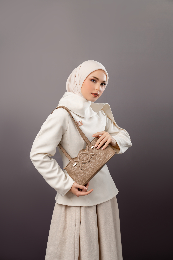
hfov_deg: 27.0
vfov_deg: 39.6
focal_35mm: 50
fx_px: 360
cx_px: 86
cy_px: 130
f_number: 4
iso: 200
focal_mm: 50
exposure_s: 1/160
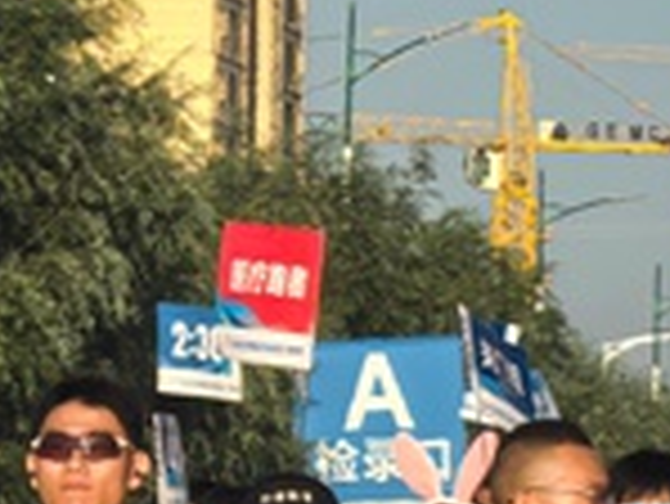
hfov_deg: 3.4
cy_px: 151
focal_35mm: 579
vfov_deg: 2.6
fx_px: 11216
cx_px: -1201
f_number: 3
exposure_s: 1/1445
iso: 50
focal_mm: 14.6
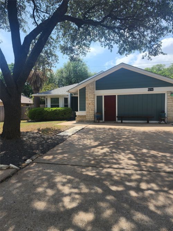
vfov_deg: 73.9
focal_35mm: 23
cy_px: 116
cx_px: 86
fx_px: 153
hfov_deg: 58.9
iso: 12
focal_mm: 6.4
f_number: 1.8
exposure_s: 1/1000
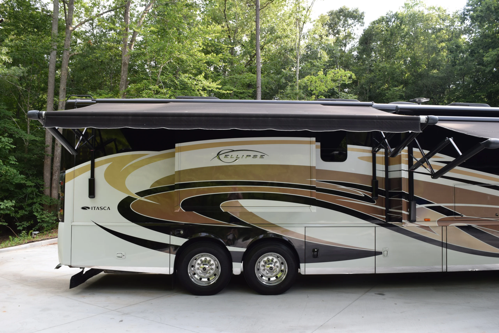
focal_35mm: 27
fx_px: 374
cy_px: 166
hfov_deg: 67.4
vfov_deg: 47.9
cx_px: 250
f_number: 7.1
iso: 400
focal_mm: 18
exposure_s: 1/200
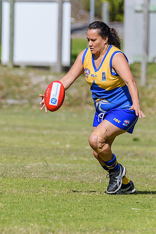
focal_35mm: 855
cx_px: 51
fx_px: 5557
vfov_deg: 2.4
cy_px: 117
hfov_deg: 1.6
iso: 800
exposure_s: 1/6400
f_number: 8
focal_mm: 380
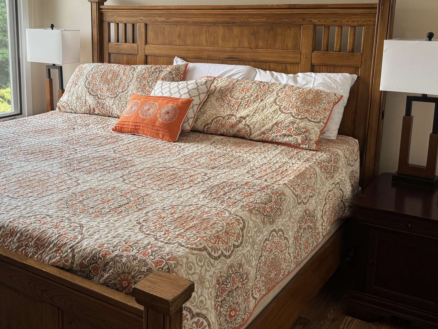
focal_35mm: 42
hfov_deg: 43.9
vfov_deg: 34.2
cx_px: 134
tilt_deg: -12.0
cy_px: 122
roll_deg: -0.5
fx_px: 532
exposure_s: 1/120
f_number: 1.78
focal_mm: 6.76
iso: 100
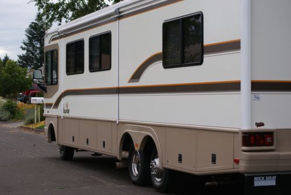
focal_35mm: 90
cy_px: 98
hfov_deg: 22.6
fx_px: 729
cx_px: 146
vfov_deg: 15.2
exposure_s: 1/125
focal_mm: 60
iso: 100
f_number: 5.6
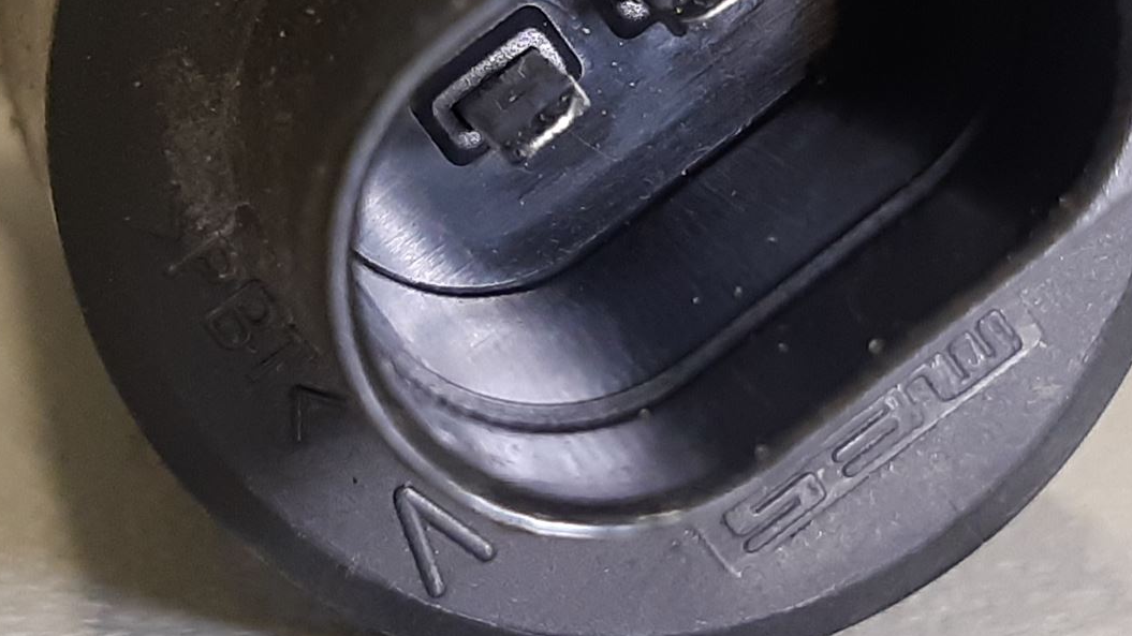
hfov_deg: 37.8
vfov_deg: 21.3
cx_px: 620
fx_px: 1651
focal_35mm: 55
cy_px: 65
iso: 125
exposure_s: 1/50
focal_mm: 3.93
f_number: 1.7
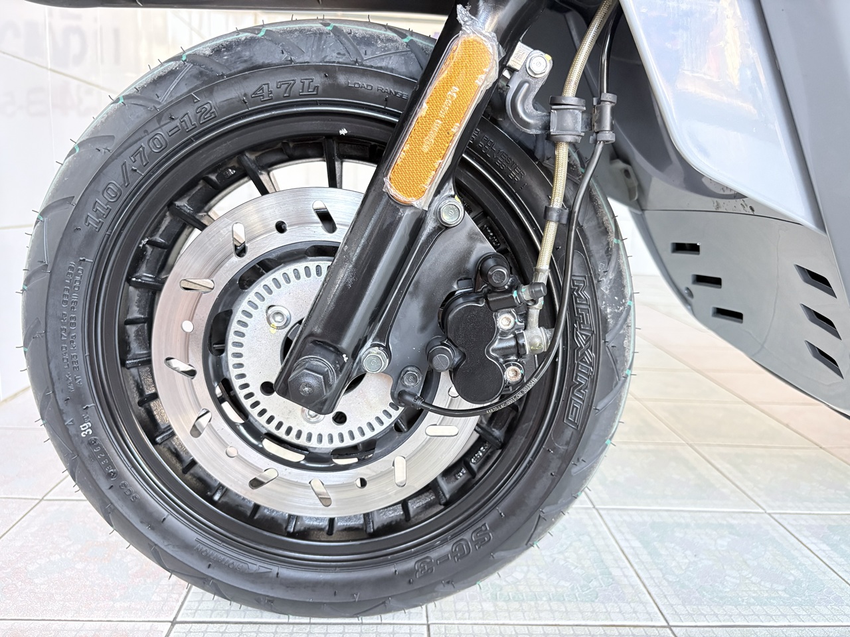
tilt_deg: -11.1
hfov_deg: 67.3
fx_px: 638
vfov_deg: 53.1
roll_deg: -1.9
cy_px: 318
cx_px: 425
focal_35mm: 26
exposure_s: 1/60
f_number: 1.6
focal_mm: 5.96
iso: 320
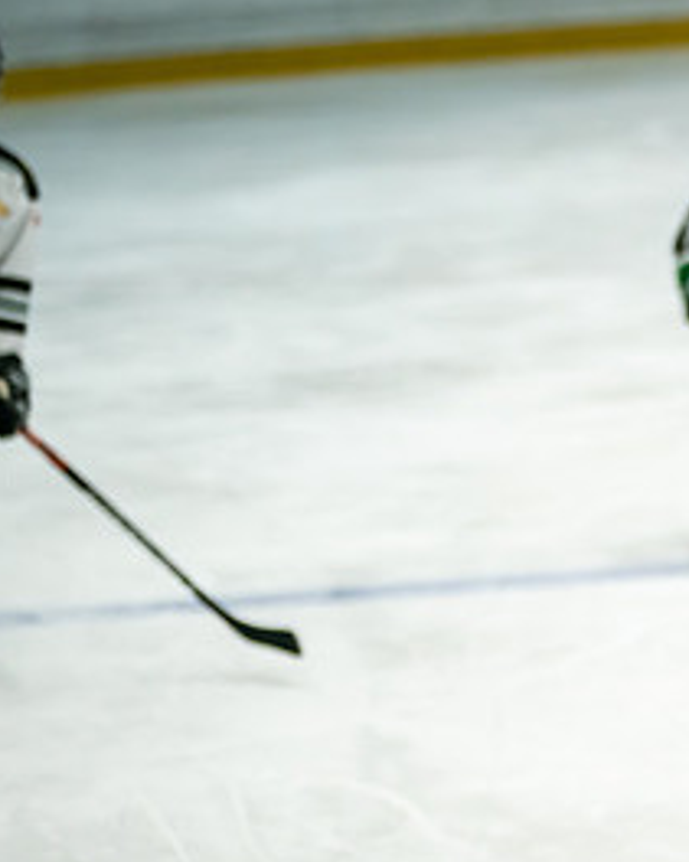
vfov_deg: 6.3
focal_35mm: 305
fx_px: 7779
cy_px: 596
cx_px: 885
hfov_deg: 5.0
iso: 3200
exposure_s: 1/1600
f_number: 3.2
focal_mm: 148
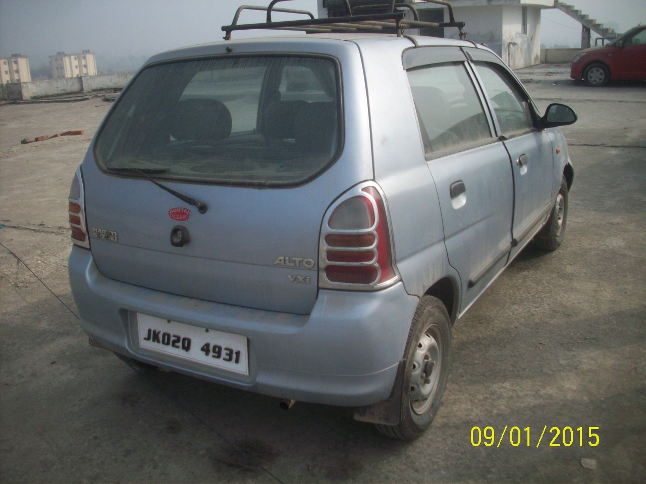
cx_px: 323
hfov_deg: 50.1
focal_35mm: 37
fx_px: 690
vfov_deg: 38.7
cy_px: 242
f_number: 5.6
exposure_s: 1/369
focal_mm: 6.2
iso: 80
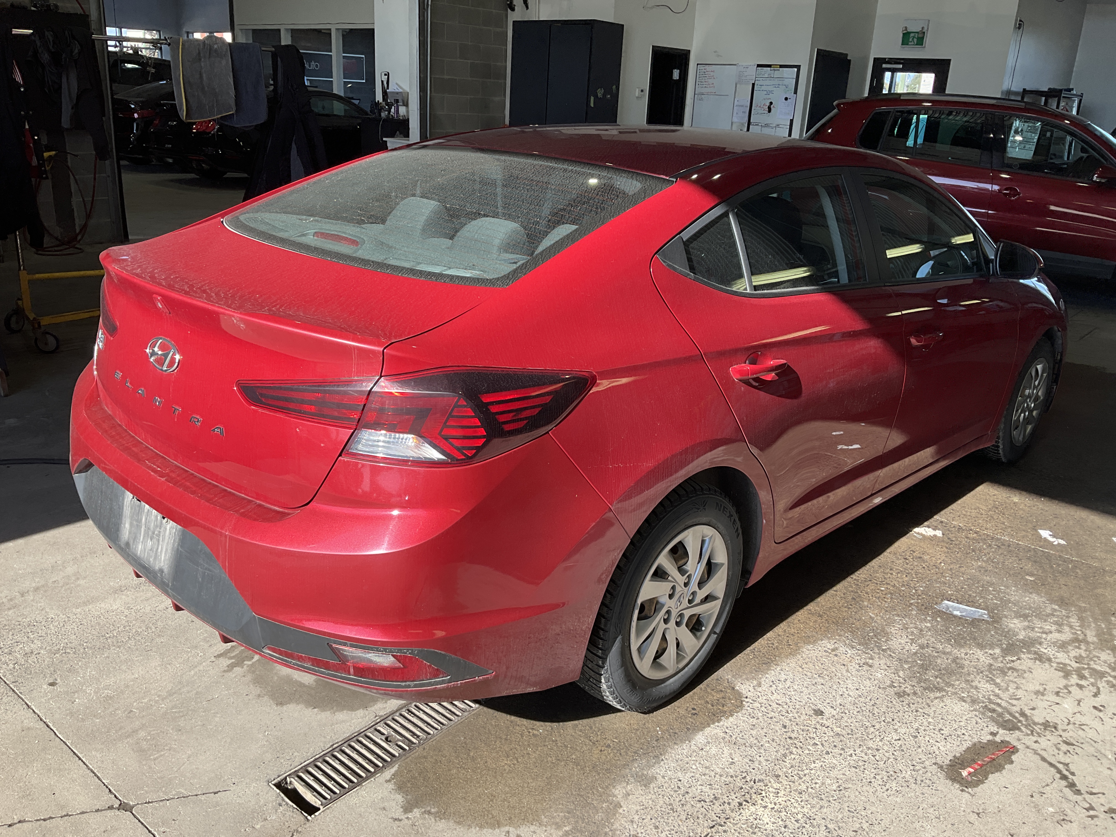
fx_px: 935
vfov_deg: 48.2
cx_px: 558
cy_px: 418
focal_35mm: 29
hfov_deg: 61.7
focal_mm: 3
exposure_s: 1/383
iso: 25
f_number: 1.8
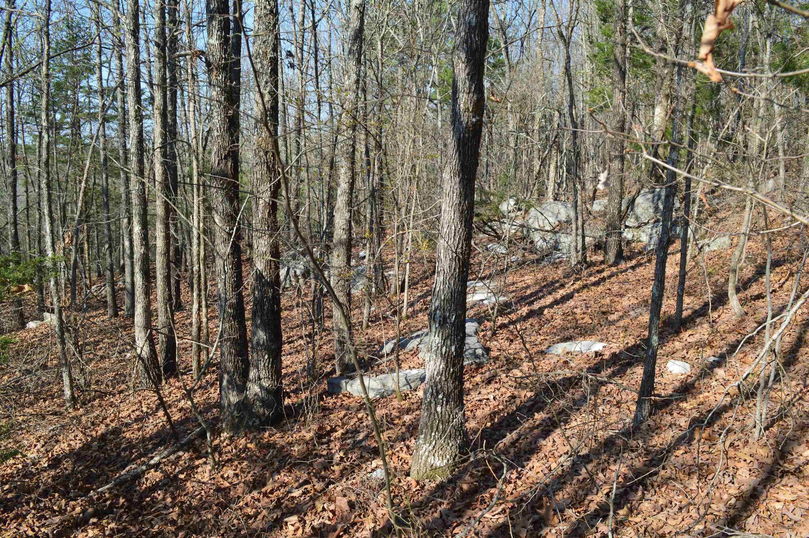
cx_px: 404
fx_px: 674
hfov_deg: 62.0
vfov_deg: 43.5
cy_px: 269
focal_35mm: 30
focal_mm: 20
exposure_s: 1/250
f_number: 10
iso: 400
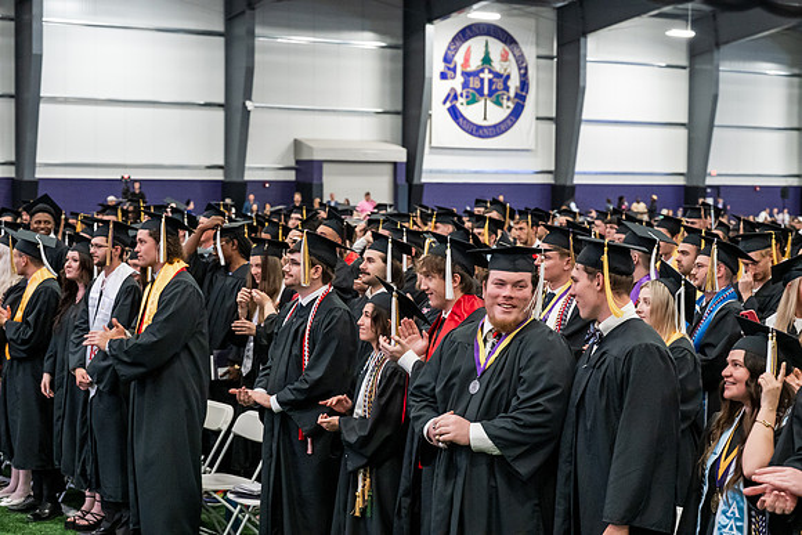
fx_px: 1560
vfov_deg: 19.5
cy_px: 268
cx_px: 401
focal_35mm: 70
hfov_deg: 28.8
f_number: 5
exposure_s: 1/250
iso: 6400
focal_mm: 70
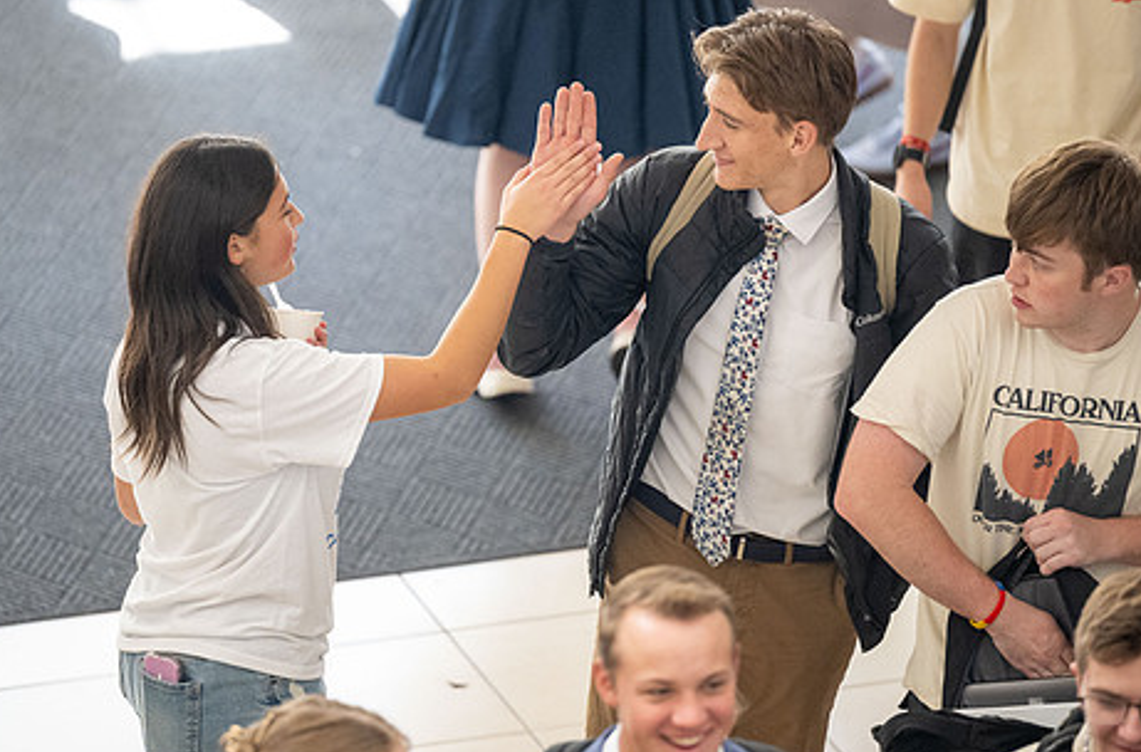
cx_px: 515
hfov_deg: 6.6
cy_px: 270
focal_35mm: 311
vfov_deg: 4.4
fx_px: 9823
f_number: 2.8
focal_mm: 200
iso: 3200
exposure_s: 1/320
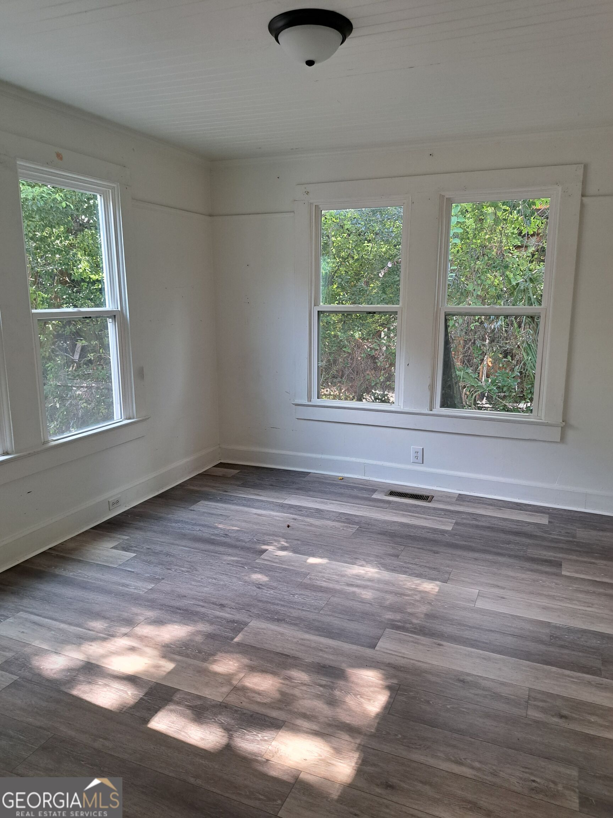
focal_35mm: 24
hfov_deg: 56.8
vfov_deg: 71.6
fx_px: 567
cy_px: 409
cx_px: 306
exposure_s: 1/60
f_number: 1.8
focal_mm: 5.23
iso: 200
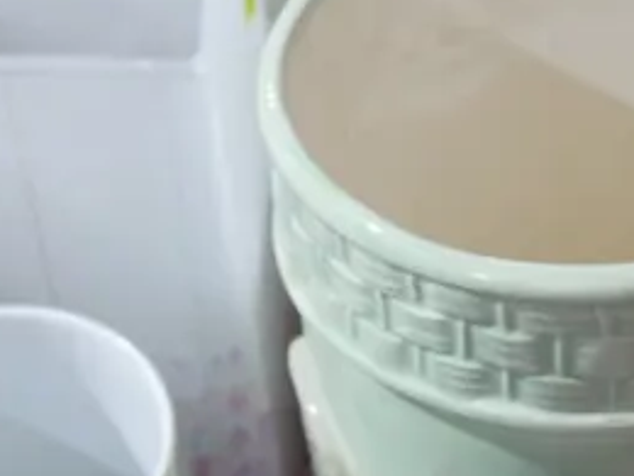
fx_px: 2454
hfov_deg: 14.2
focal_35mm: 134
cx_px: 773
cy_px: 345
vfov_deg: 11.0
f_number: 4
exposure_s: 1/60
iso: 800
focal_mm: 17
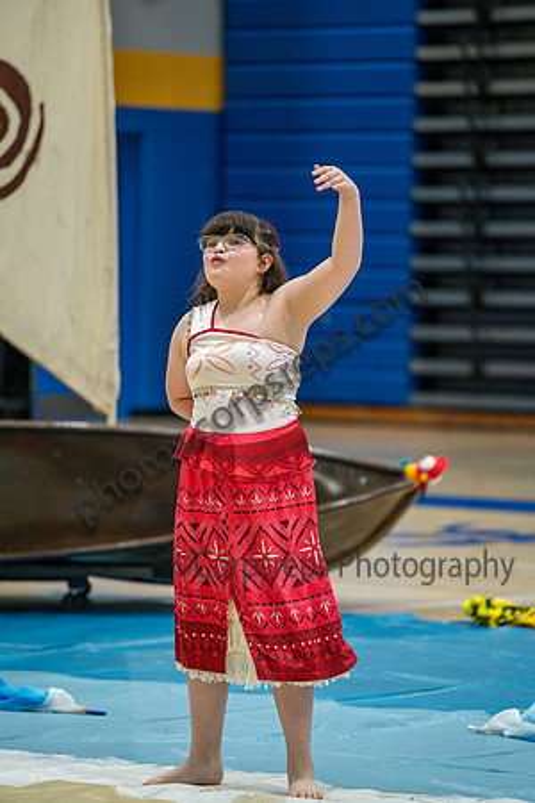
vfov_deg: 10.3
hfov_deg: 6.9
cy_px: 402
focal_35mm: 200
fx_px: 4458
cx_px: 268
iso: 4000
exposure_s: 1/500
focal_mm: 200
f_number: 4
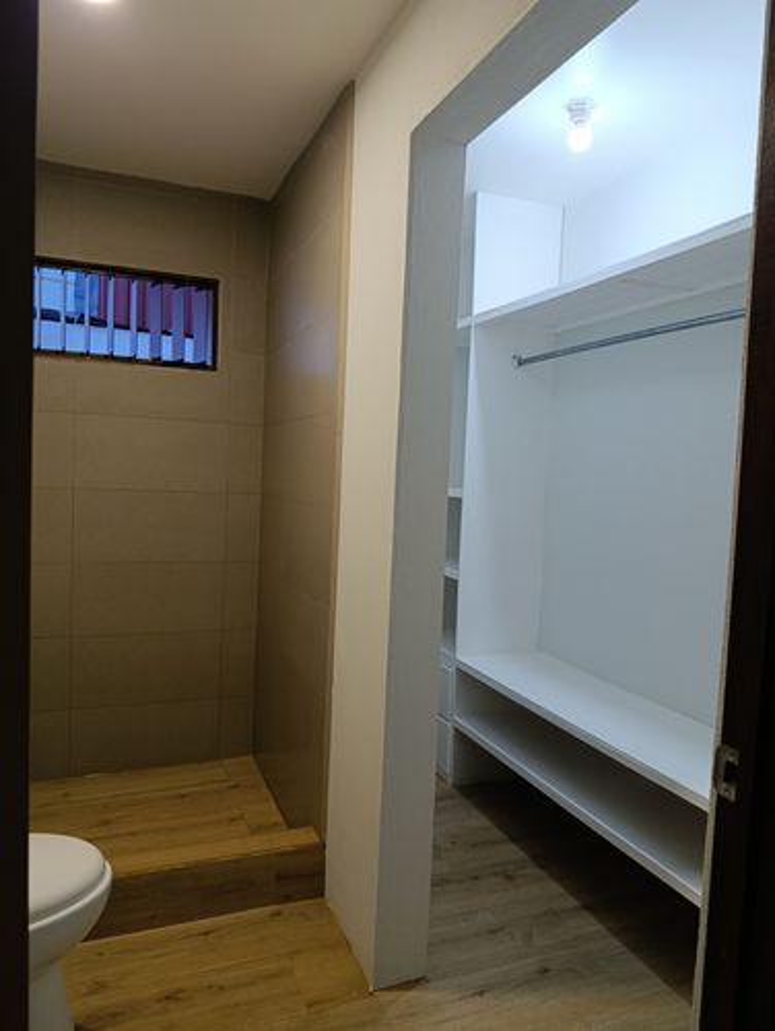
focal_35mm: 23
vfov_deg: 73.9
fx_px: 685
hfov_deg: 59.0
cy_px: 516
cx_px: 388
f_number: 1.65
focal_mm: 6.11
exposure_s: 1/60
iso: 671
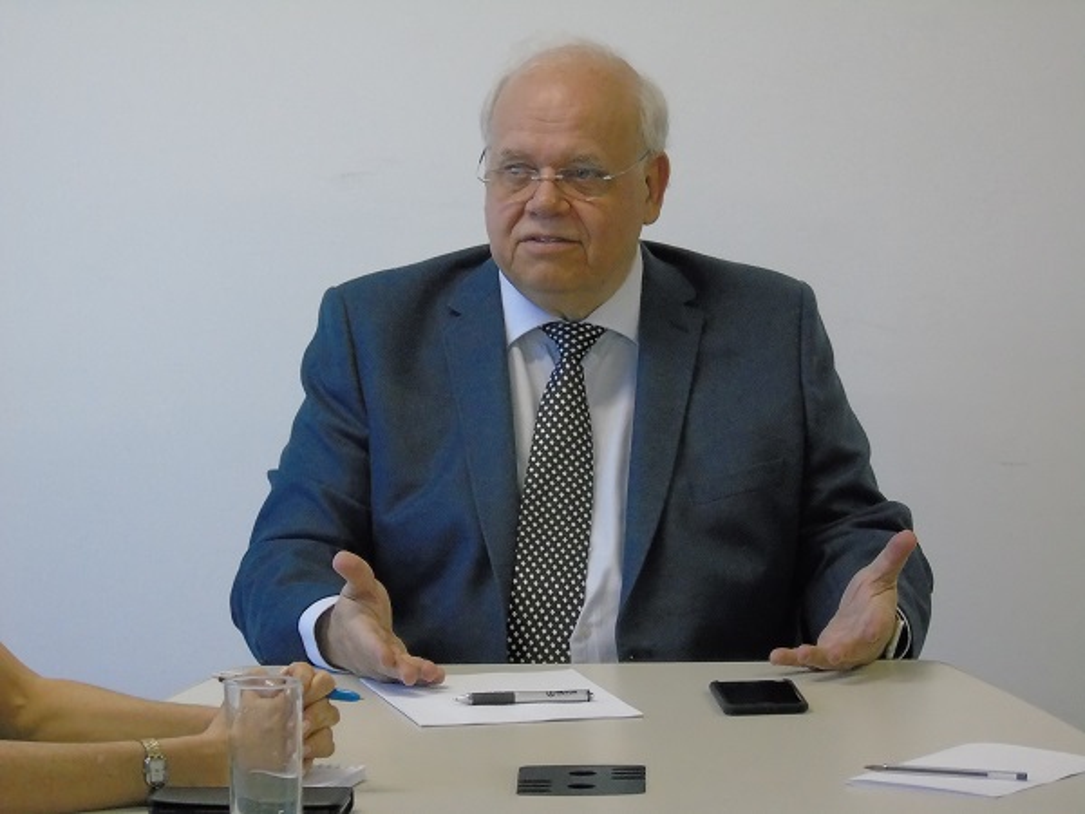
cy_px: 407
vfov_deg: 8.0
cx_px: 542
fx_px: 5830
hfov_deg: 10.6
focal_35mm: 186
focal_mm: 33
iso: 800
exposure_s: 1/40
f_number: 5
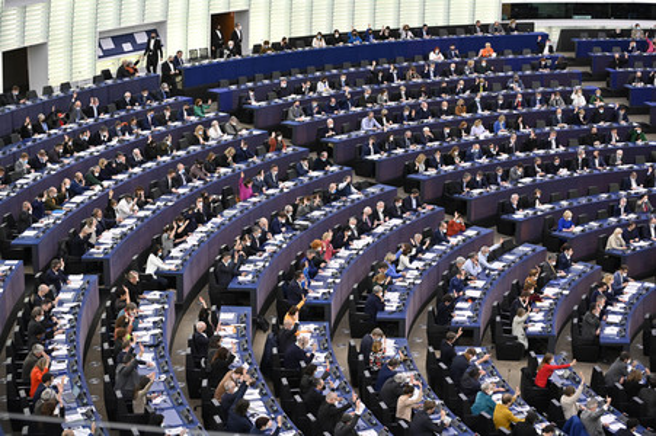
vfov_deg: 19.4
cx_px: 328
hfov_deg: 28.9
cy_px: 218
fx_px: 1275
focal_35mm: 70
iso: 1250
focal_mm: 70
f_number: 2.8
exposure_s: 1/500
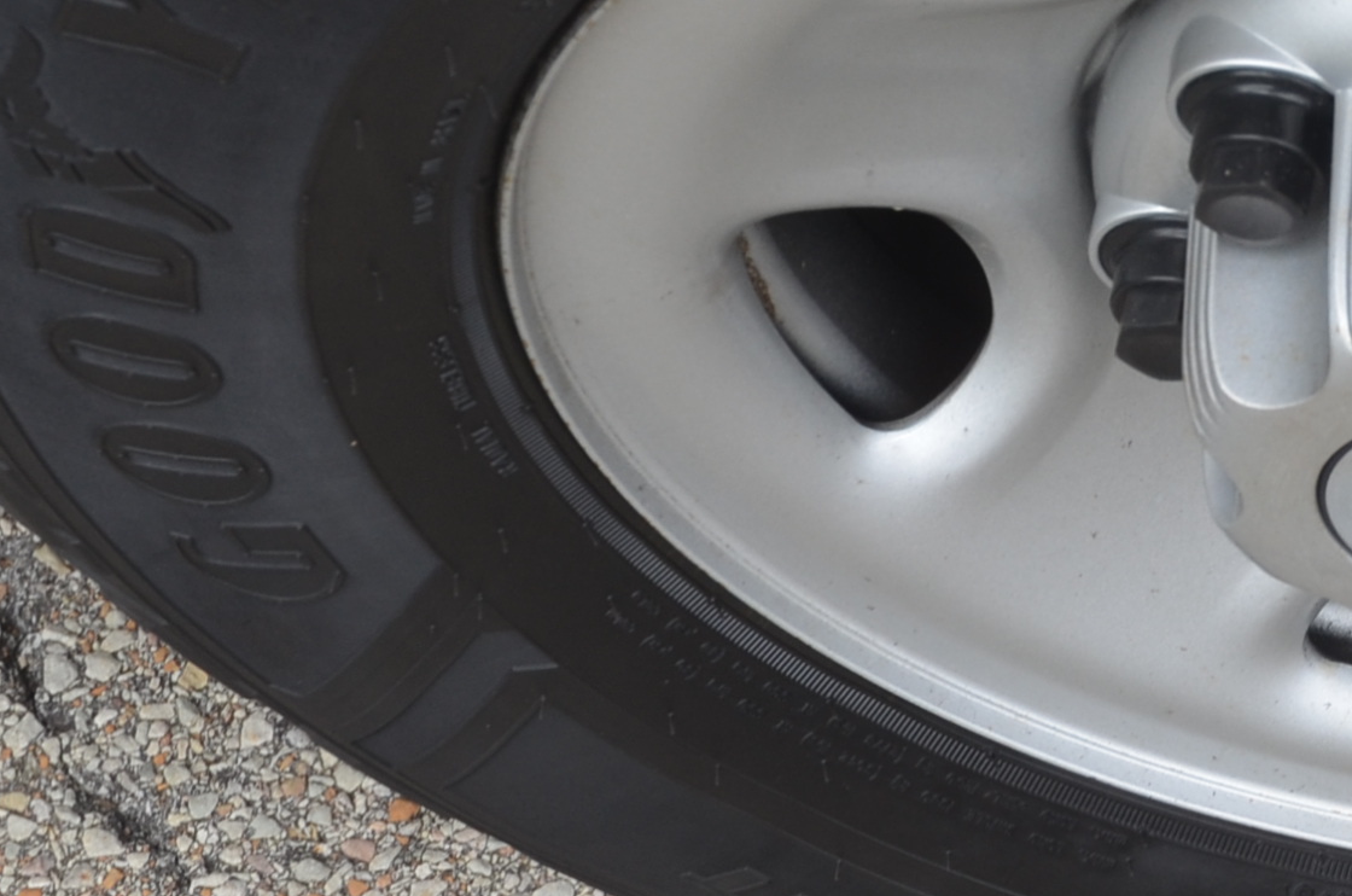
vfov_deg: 10.2
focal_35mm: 134
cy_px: 251
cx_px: 1854
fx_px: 5009
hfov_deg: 14.6
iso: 200
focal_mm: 27
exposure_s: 1/160
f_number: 6.3
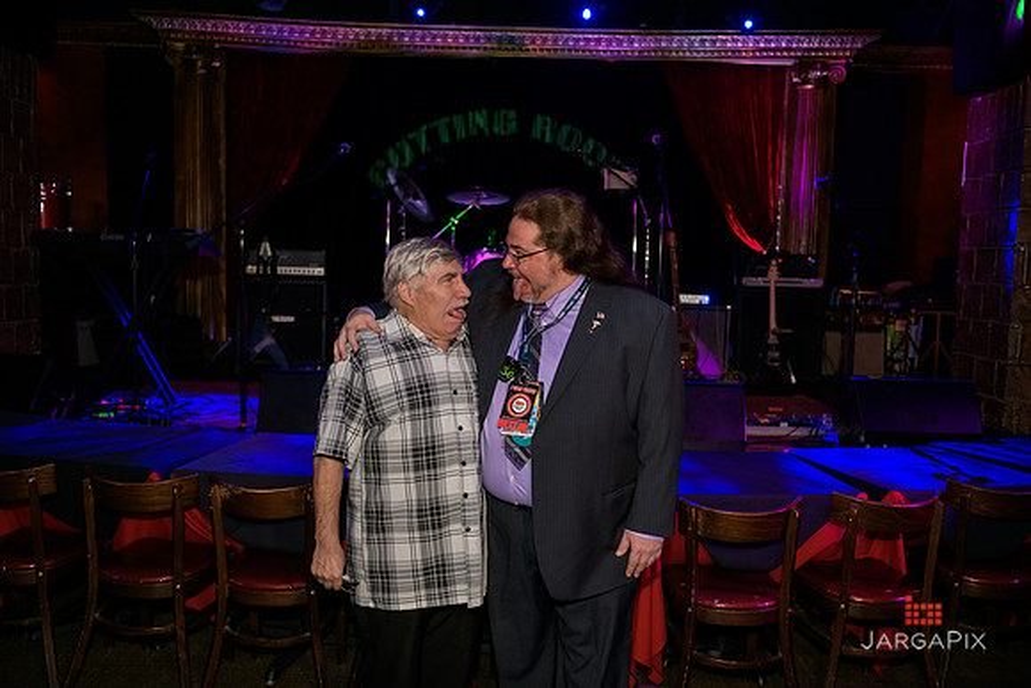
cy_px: 344
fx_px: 974
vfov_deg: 38.9
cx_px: 516
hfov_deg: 55.8
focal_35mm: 34
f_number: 3.2
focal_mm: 34
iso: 1600
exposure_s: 1/100
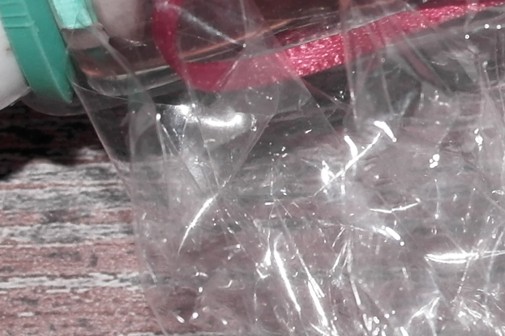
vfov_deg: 6.7
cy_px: 33
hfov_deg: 9.4
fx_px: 2889
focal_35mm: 206
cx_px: 955
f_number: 5.6
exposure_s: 1/40
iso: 200
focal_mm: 22
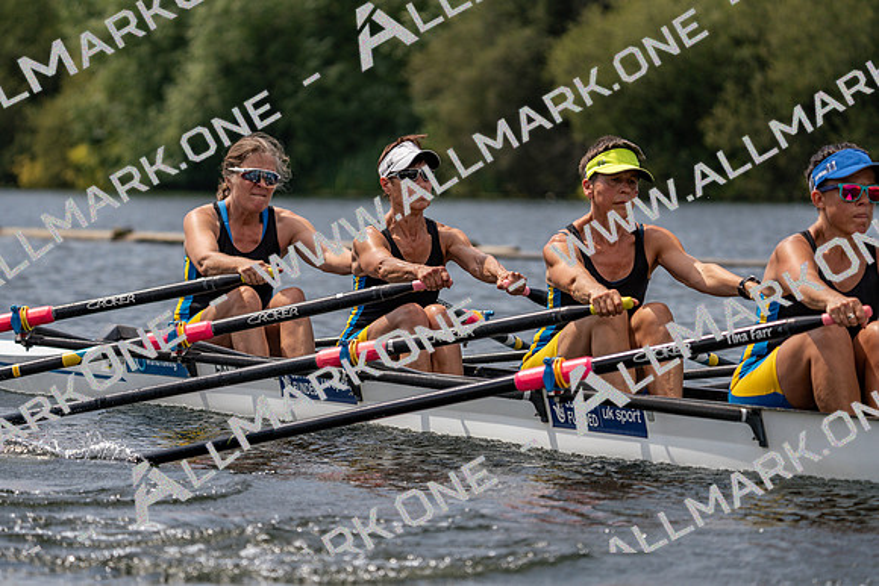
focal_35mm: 241
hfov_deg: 8.5
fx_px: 5886
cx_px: 440
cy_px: 293
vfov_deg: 5.7
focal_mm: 241
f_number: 5.6
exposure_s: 1/1600
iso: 200
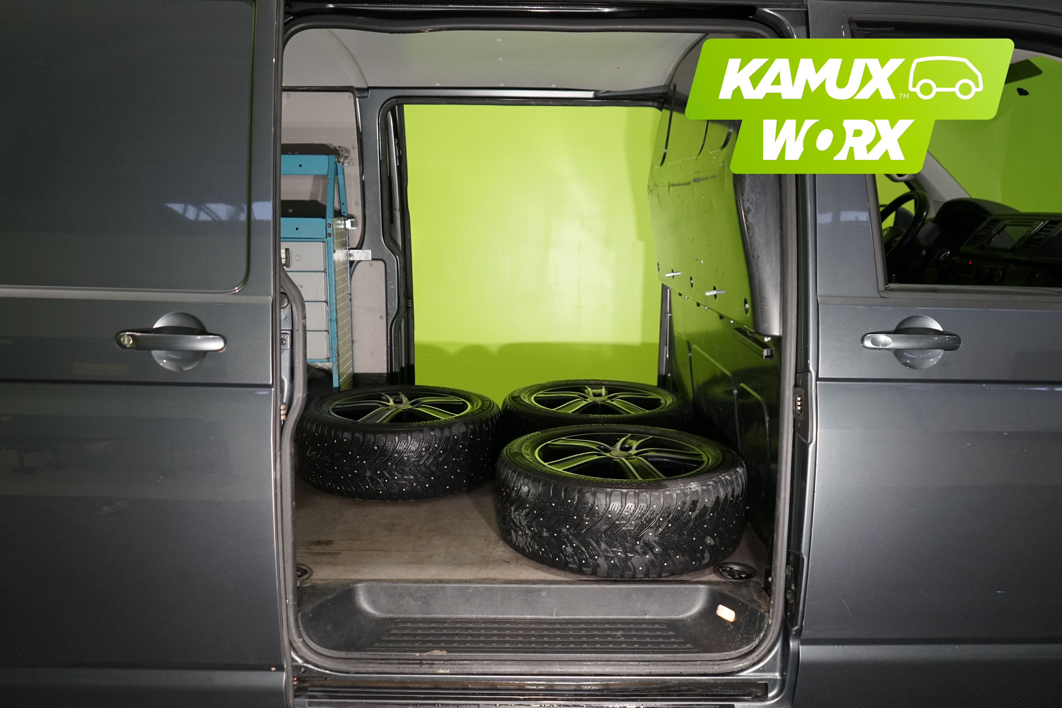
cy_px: 354
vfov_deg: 45.0
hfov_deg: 63.7
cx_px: 531
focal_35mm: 29
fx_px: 855
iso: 1600
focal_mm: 29
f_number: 4
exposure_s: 1/160
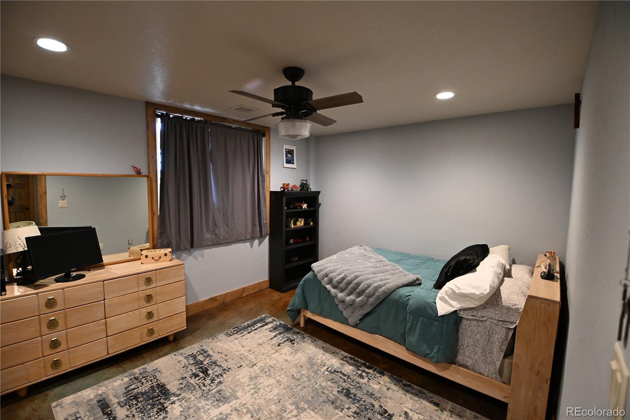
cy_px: 210
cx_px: 315
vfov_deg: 77.3
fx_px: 262
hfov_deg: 100.4
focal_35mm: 15
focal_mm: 10
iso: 1800
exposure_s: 1/125
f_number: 3.5
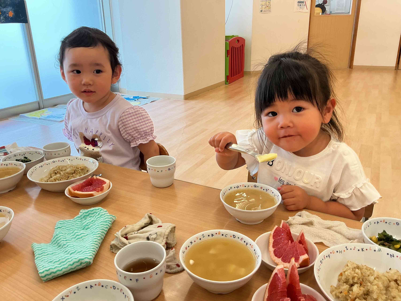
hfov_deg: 61.7
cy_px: 150
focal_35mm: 29
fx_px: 336
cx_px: 200
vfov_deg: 48.2
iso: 32
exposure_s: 1/120
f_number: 1.8
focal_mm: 3
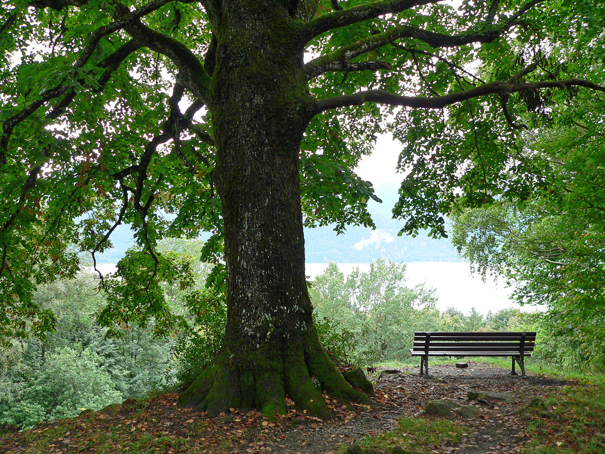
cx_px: 302
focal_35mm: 36
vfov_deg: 39.7
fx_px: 629
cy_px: 227
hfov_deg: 51.4
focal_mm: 6
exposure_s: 1/60
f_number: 2.8
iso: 150
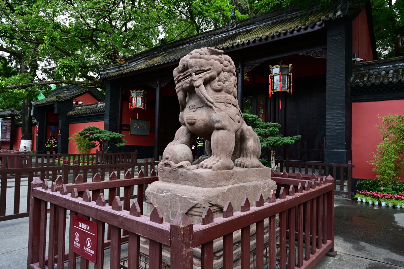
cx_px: 202
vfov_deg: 53.1
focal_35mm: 24
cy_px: 134
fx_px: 269
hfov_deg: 73.7
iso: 100
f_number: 8
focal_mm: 24
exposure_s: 1/30
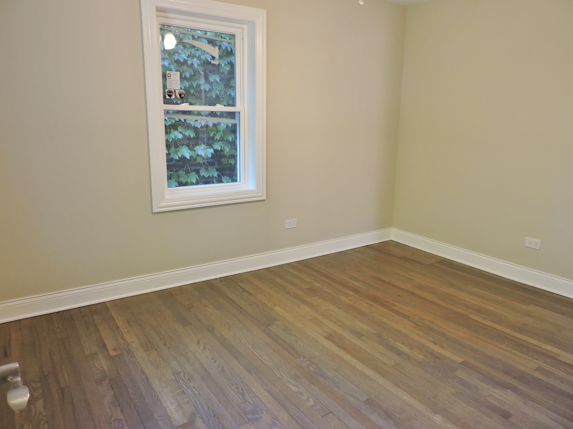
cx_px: 286
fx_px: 397
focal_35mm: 24
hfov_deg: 71.6
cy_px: 214
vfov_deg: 56.8
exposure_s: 1/30
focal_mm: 4.3
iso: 360
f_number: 3
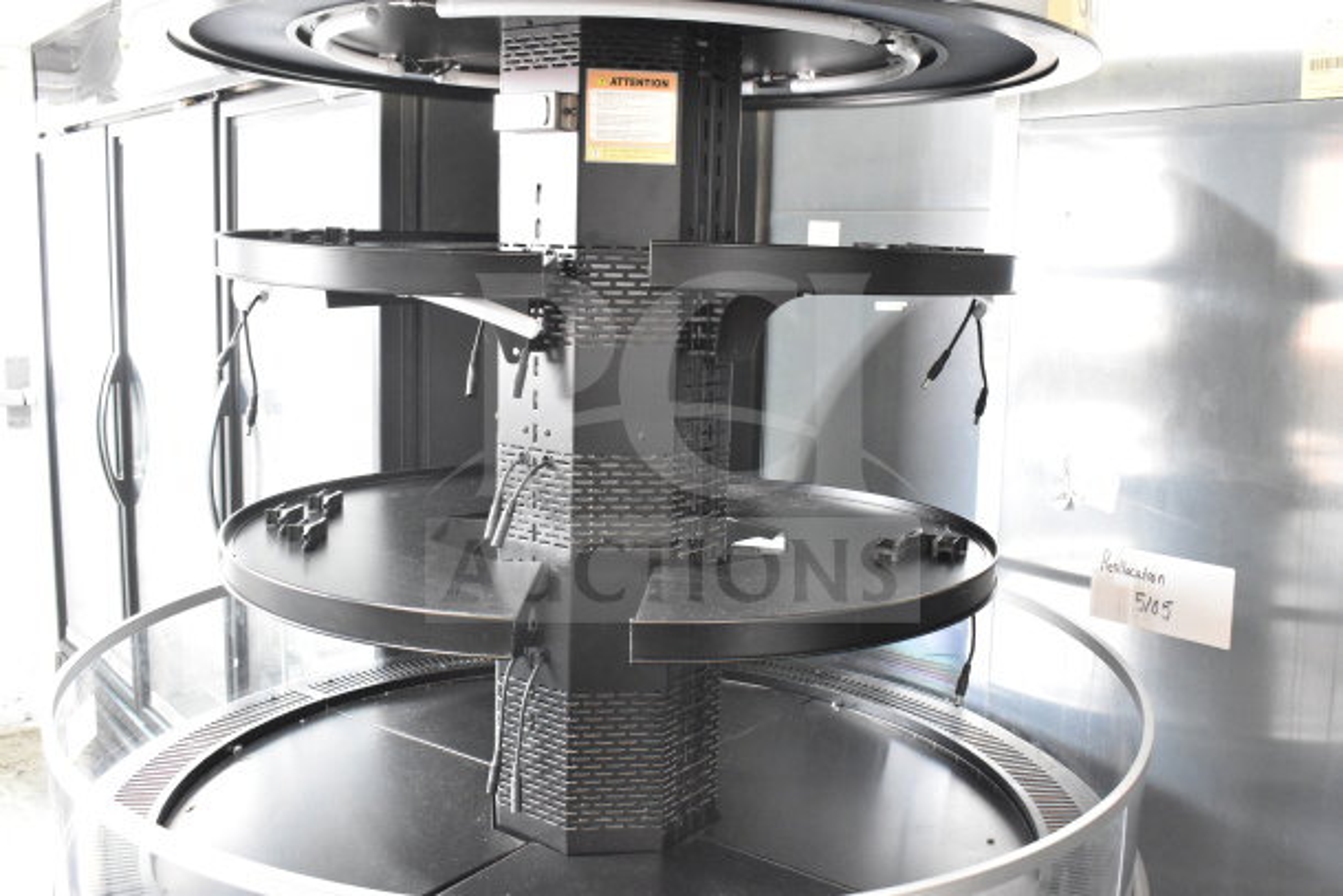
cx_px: 672
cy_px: 448
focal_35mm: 34
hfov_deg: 55.1
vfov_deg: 38.4
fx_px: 1287
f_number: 5.6
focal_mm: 23
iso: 6400
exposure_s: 1/125
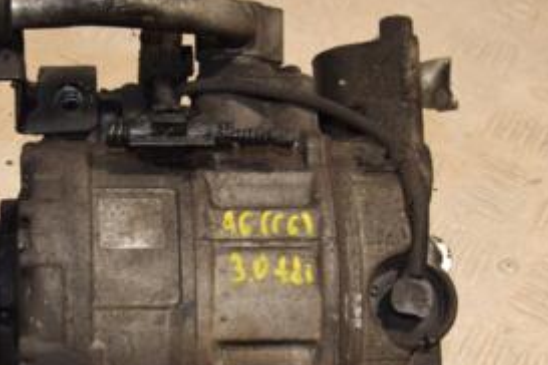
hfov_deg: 20.4
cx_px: 132
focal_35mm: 99
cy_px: 221
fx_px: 1507
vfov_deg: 13.8
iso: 800
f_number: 7.1
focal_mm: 30
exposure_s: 1/200
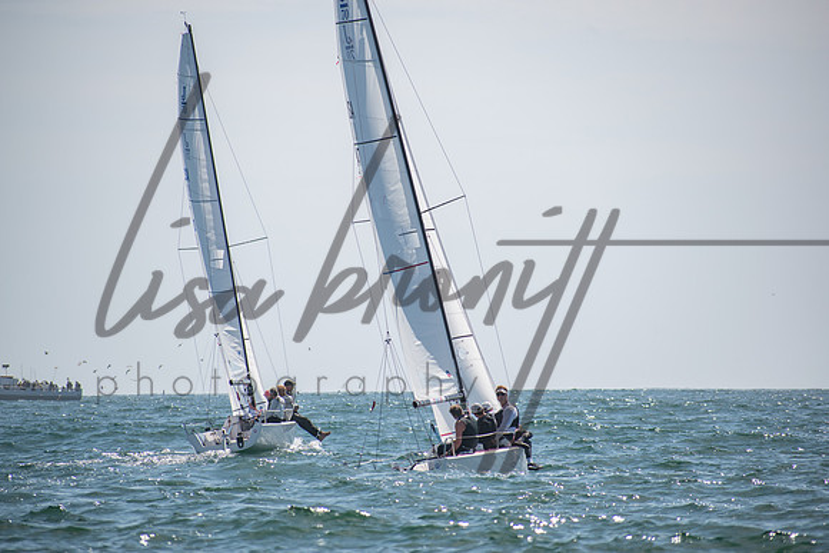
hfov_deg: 7.0
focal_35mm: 292
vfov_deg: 4.7
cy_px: 276
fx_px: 6737
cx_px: 414
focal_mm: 195
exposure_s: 1/1000
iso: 200
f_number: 6.3
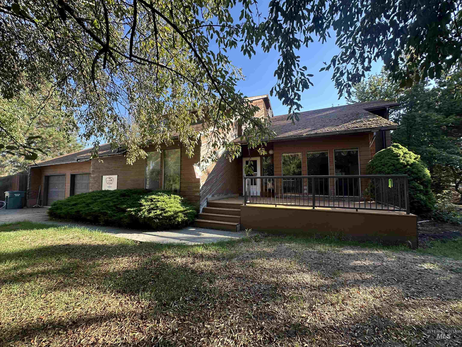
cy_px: 174
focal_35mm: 14
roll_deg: -1.9
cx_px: 231
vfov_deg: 85.7
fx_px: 187
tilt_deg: +5.1
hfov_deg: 102.1
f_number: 2.2
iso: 40
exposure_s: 1/256
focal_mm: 2.22
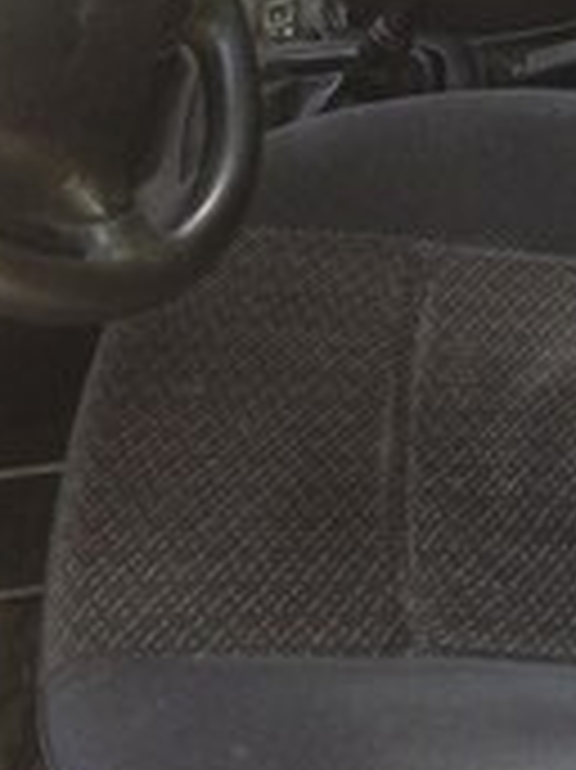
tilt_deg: -36.9
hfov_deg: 16.9
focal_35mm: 84
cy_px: -135
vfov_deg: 21.7
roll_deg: +13.9
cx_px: 670
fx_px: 1866
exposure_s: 1/33
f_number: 2.2
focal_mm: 4.15
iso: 50
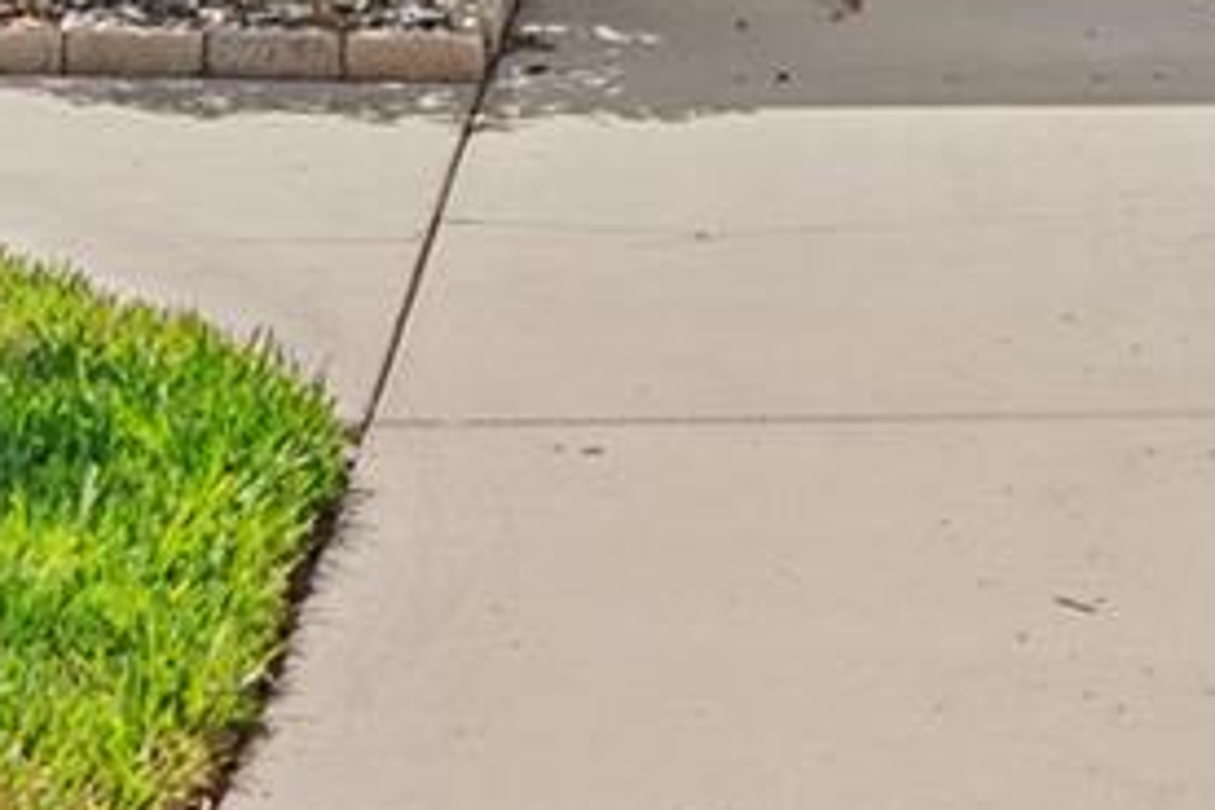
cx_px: 1153
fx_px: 6851
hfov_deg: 10.1
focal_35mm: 203
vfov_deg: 6.6
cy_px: -722
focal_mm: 35
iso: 400
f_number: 9
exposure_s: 1/640
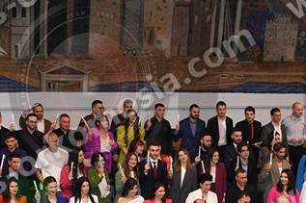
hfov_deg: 16.2
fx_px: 1070
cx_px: 209
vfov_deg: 10.8
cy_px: 206
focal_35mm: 126
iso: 2000
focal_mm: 35
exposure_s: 1/200
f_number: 5.6
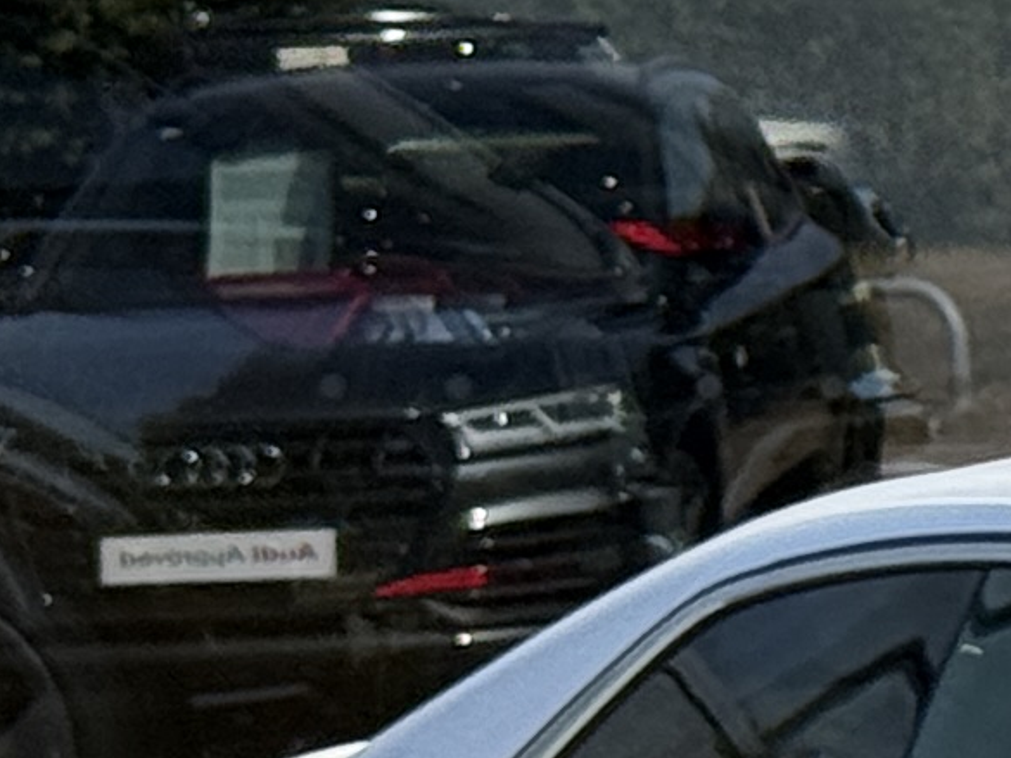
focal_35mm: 331
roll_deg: -0.2
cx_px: 3059
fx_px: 9669
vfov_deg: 4.5
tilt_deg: -1.8
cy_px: 468
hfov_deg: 5.6
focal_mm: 6.76
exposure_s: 1/2976
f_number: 1.78
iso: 80
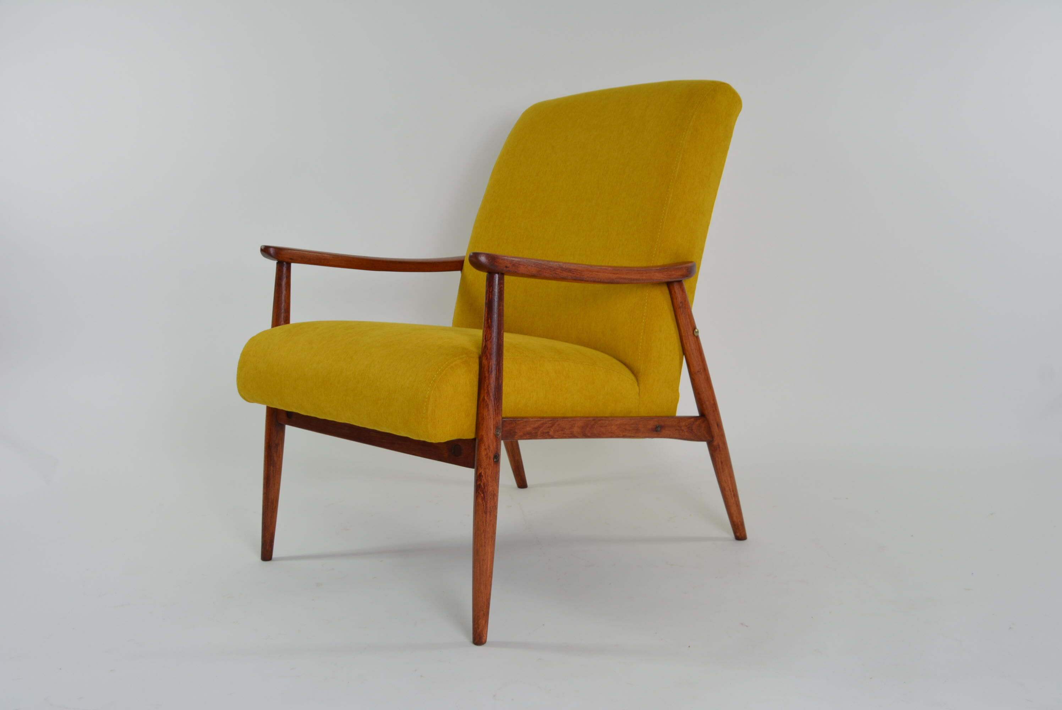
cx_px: 531
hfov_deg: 51.2
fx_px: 1107
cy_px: 355
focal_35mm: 38
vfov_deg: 35.6
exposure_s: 1/60
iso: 400
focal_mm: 25
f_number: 7.1
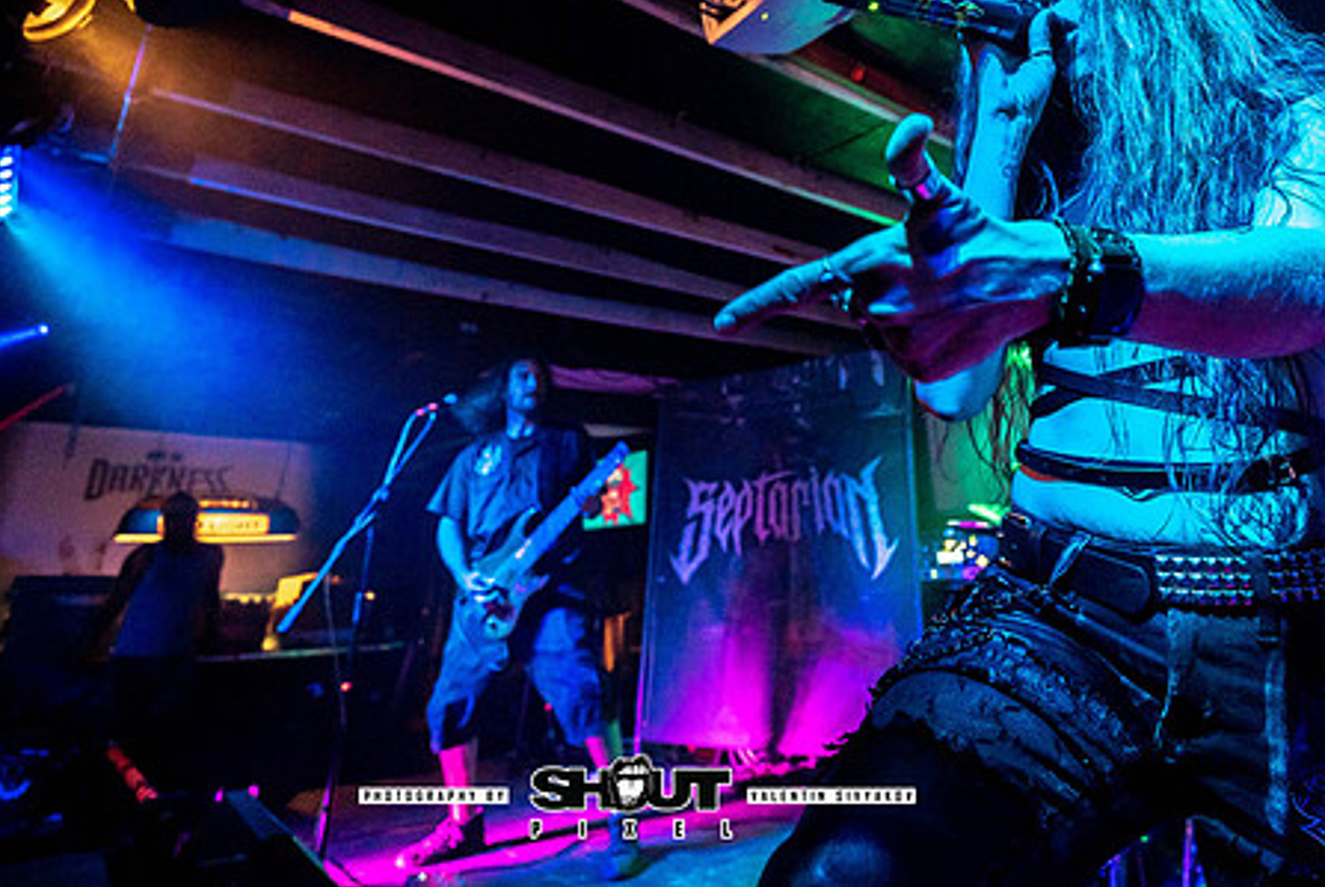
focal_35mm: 22
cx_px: 820
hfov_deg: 77.3
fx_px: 810
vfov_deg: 54.0
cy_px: 194
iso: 2500
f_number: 3.2
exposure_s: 1/250
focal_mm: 14
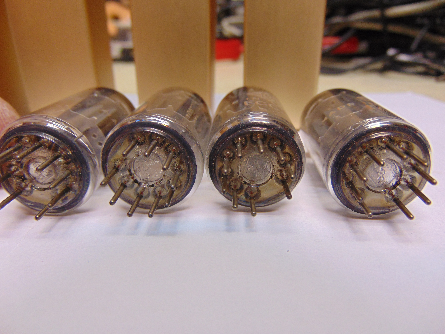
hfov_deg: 69.4
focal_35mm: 25
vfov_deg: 54.9
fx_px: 321
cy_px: 167
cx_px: 222
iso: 160
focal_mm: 4.5
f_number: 3
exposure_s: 1/30
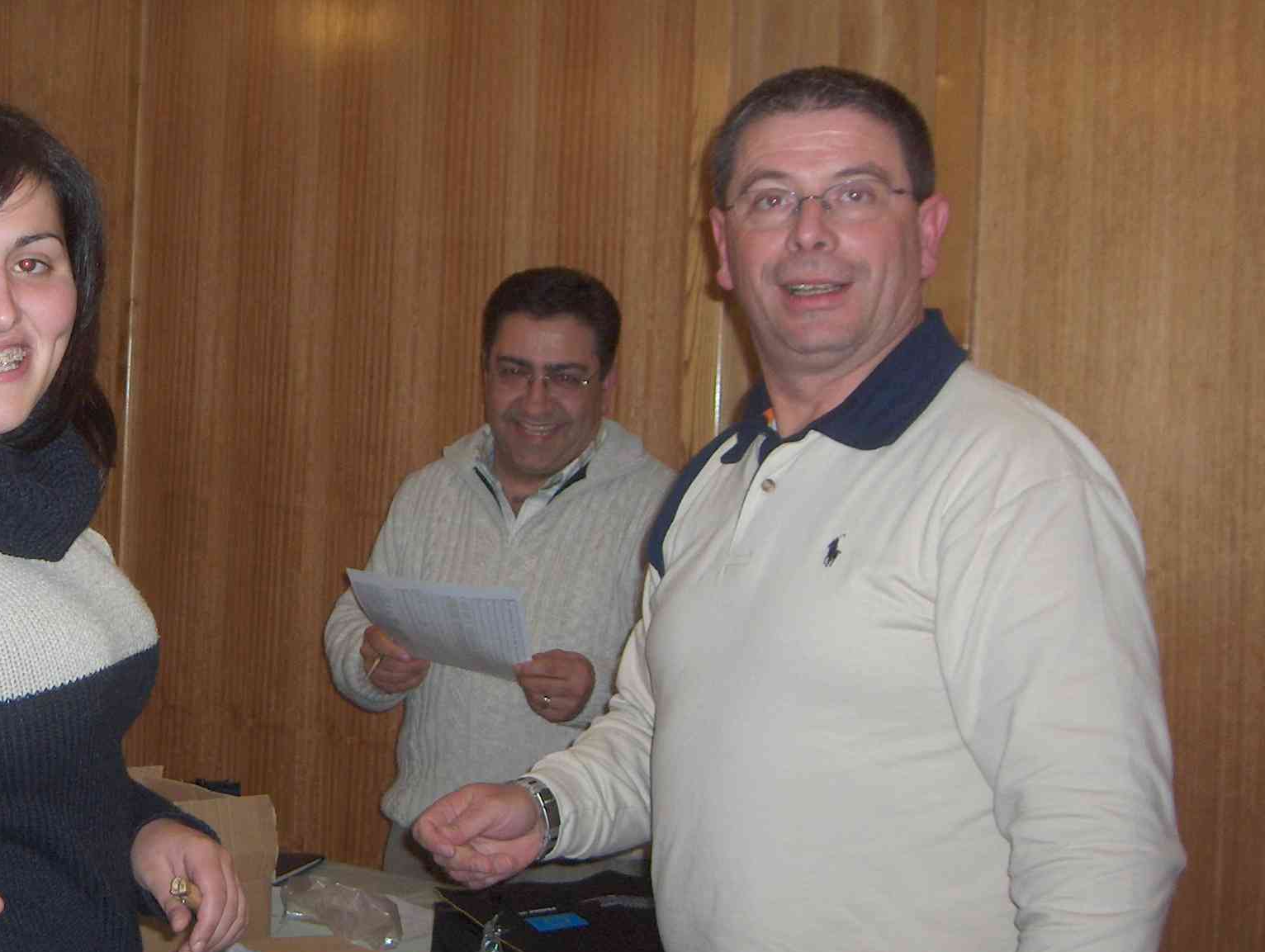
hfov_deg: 28.6
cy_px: 409
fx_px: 2415
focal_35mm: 66
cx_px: 208
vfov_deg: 22.3
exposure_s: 1/60
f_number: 2.8
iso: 100
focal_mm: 8
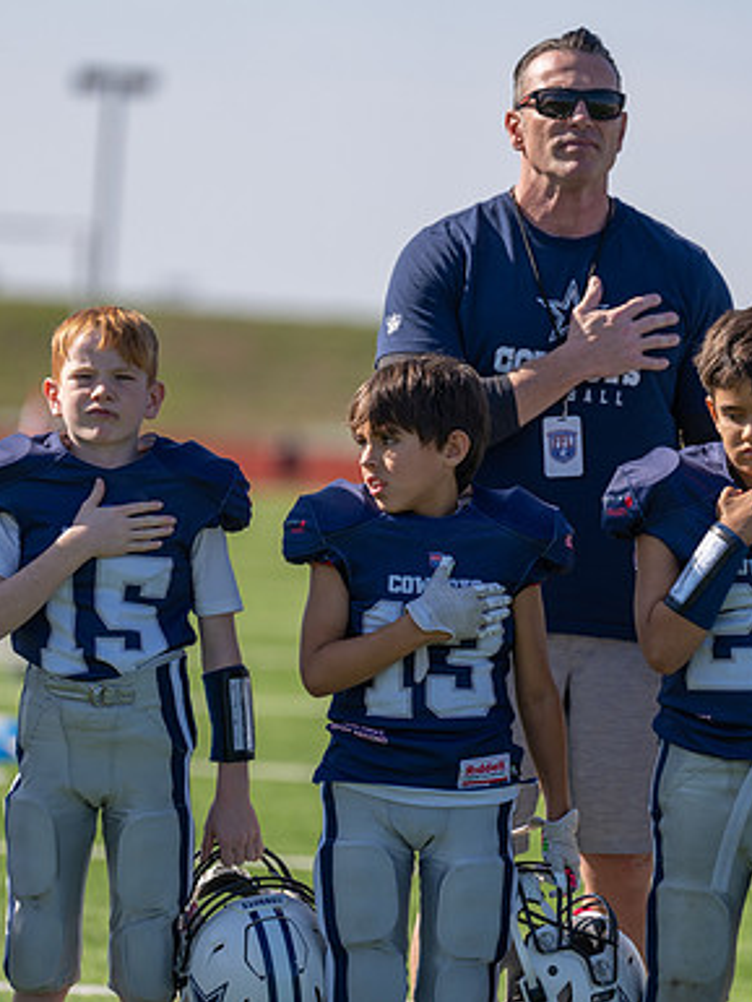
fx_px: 8395
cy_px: 501
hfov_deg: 5.1
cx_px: 440
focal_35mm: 290
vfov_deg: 6.8
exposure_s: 1/1600
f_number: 2.8
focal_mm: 200
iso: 100
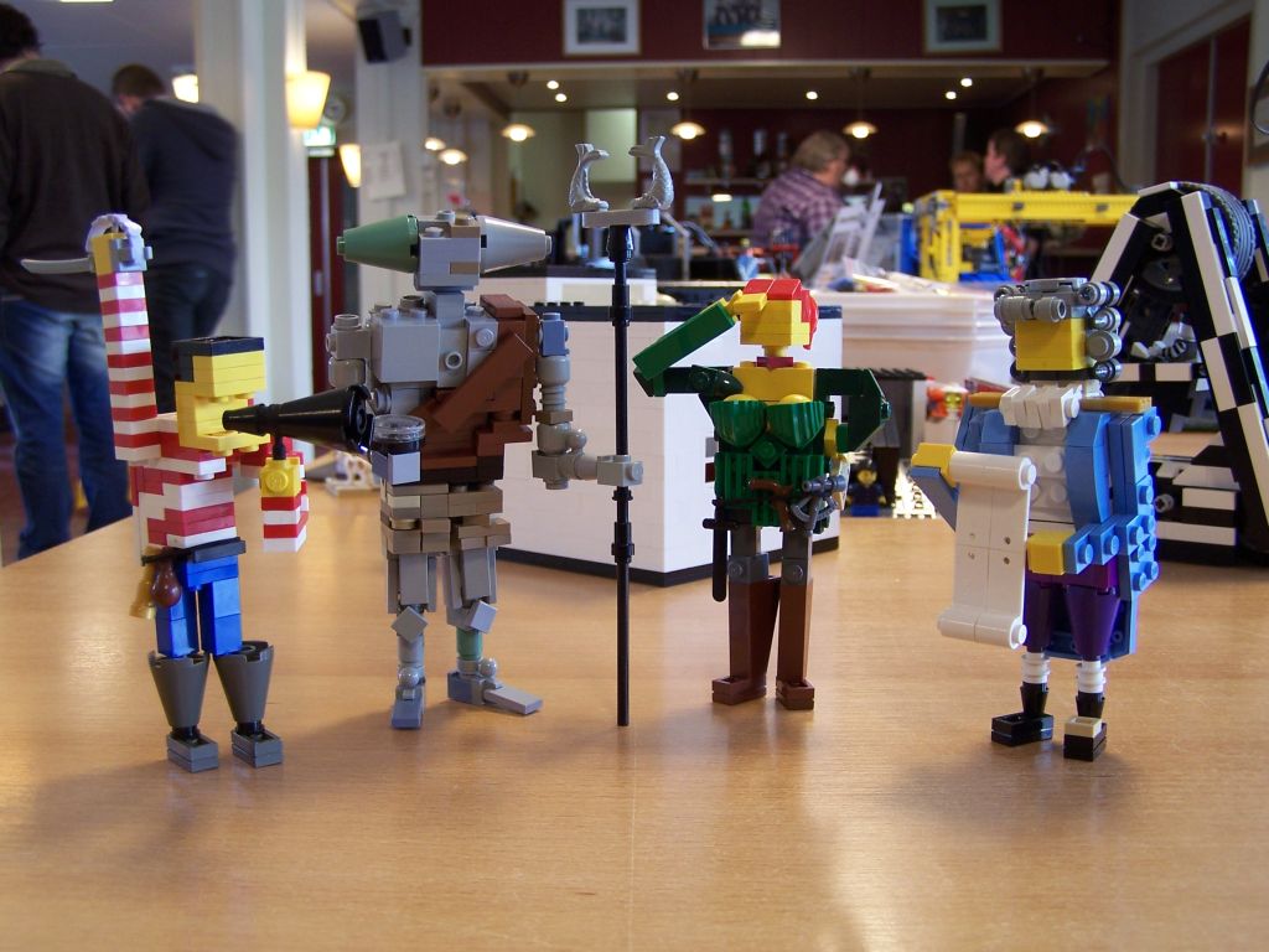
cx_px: 634
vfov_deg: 36.0
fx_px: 1466
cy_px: 476
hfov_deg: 46.8
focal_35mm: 40
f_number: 2.8
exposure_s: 1/8
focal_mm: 6.7
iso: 80
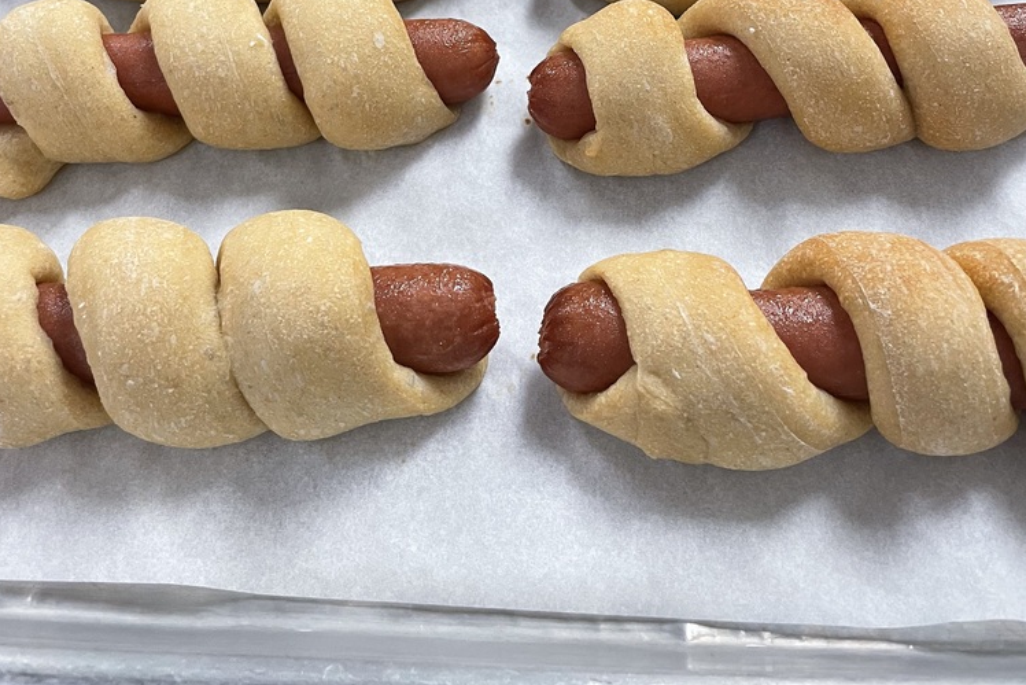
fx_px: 1055
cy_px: 52
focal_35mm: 37
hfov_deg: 51.9
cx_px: 513
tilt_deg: -49.1
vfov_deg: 33.8
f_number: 1.6
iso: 125
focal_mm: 4.2
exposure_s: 1/60
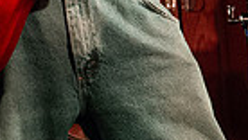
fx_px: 1099
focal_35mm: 167
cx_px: -176
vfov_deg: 7.1
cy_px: -118
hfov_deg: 12.0
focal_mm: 38
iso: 6400
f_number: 6.3
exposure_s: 1/80
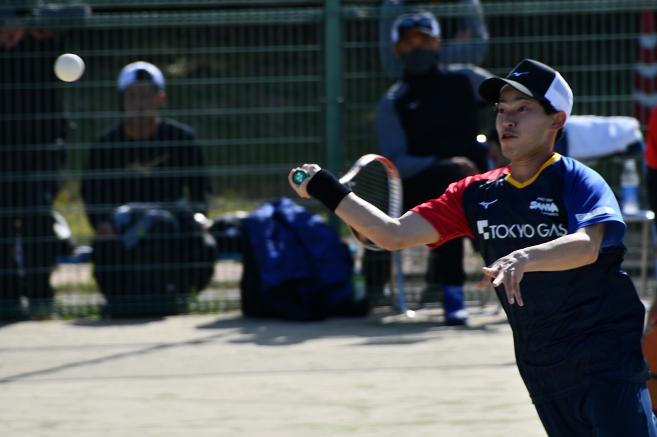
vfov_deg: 5.1
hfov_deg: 7.6
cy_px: 218
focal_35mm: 270
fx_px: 4926
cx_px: 328
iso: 200
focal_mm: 135
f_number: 7.1
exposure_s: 1/800
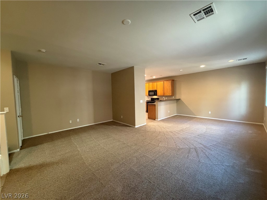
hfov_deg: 102.1
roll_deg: +1.6
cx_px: 134
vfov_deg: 85.7
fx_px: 108
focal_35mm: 14
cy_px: 100
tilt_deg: -2.6
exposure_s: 1/60
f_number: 2.2
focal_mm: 2.22
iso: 500
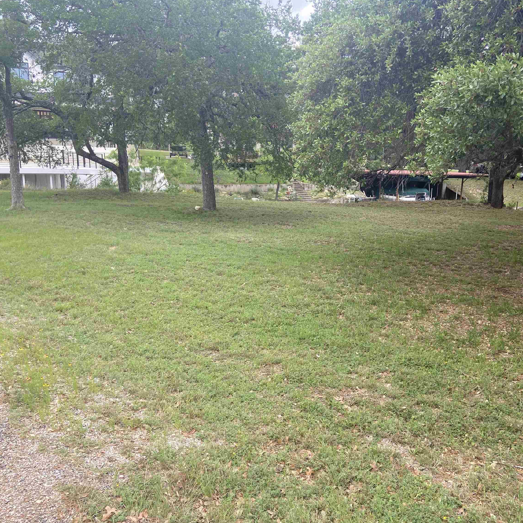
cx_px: 285
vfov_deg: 52.5
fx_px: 530
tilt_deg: -13.7
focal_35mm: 31
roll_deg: -2.2
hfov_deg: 52.5
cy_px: 262
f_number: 1.8
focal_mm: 4.25
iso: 32
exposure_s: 1/304
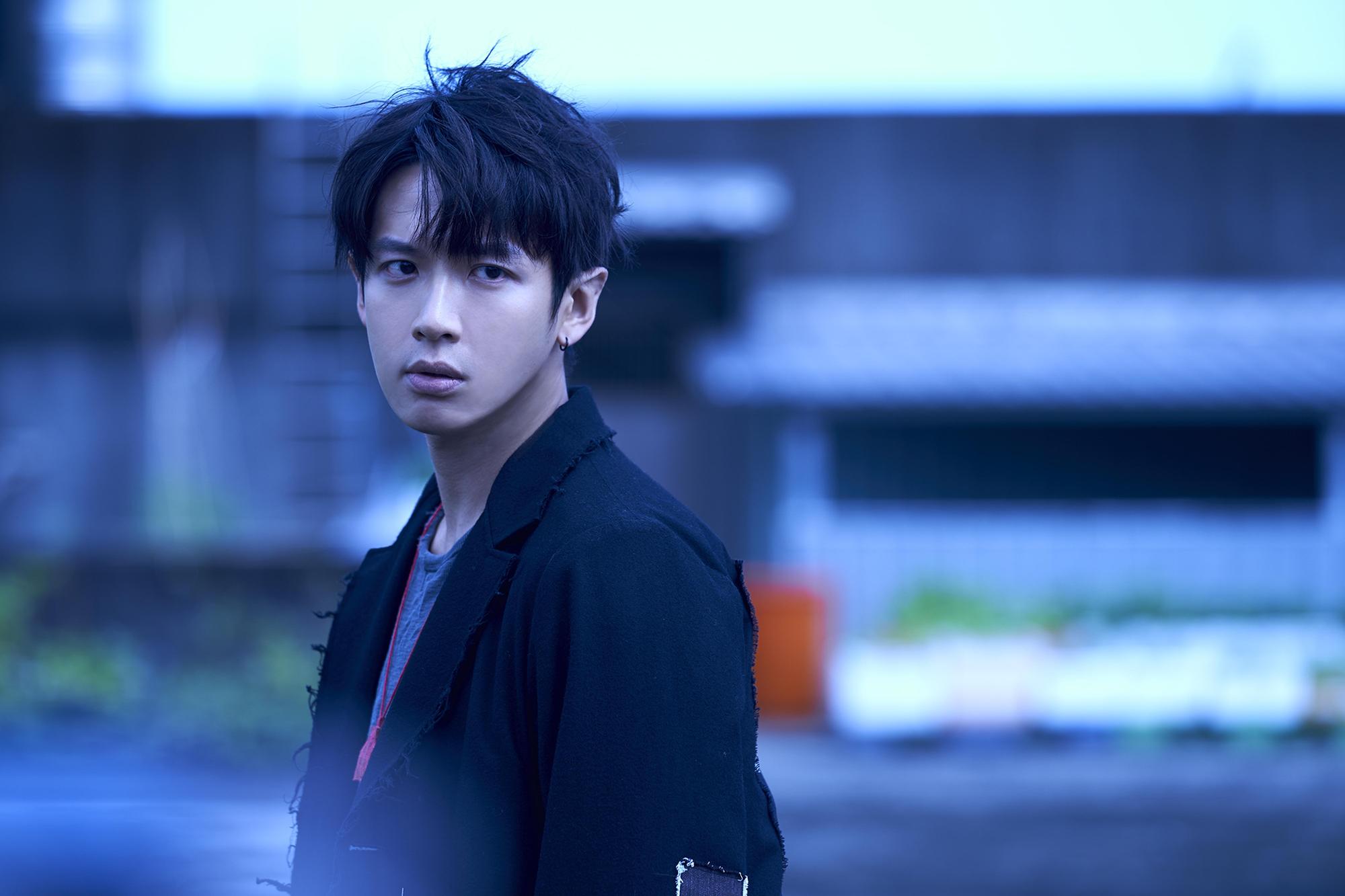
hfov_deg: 11.5
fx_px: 6687
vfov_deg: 7.7
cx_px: 672
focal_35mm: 179
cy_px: 448
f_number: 4
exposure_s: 1/500
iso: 100
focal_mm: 179
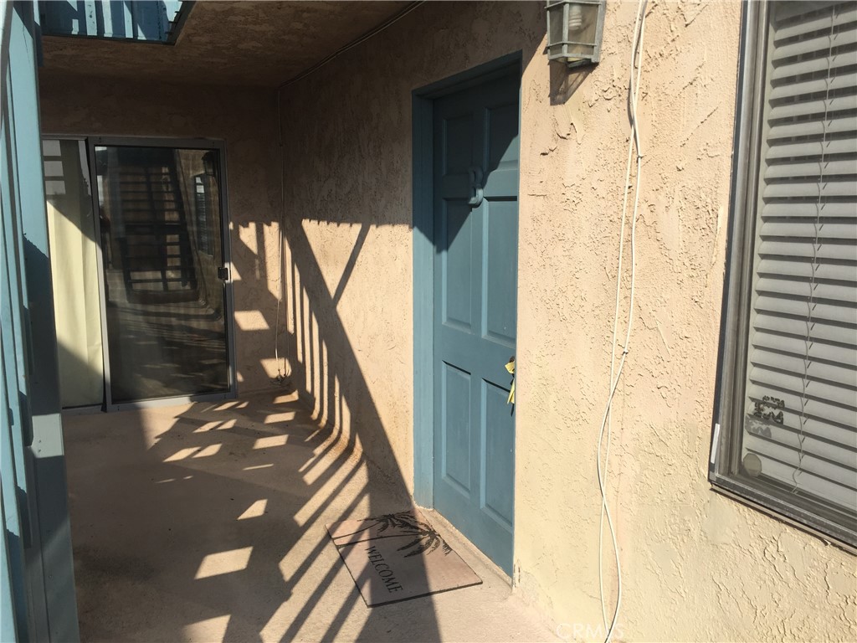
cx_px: 428
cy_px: 322
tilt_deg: -9.1
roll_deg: -0.3
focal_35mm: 29
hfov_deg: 61.7
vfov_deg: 48.2
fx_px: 718
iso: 32
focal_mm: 4.15
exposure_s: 1/2083
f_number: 2.2
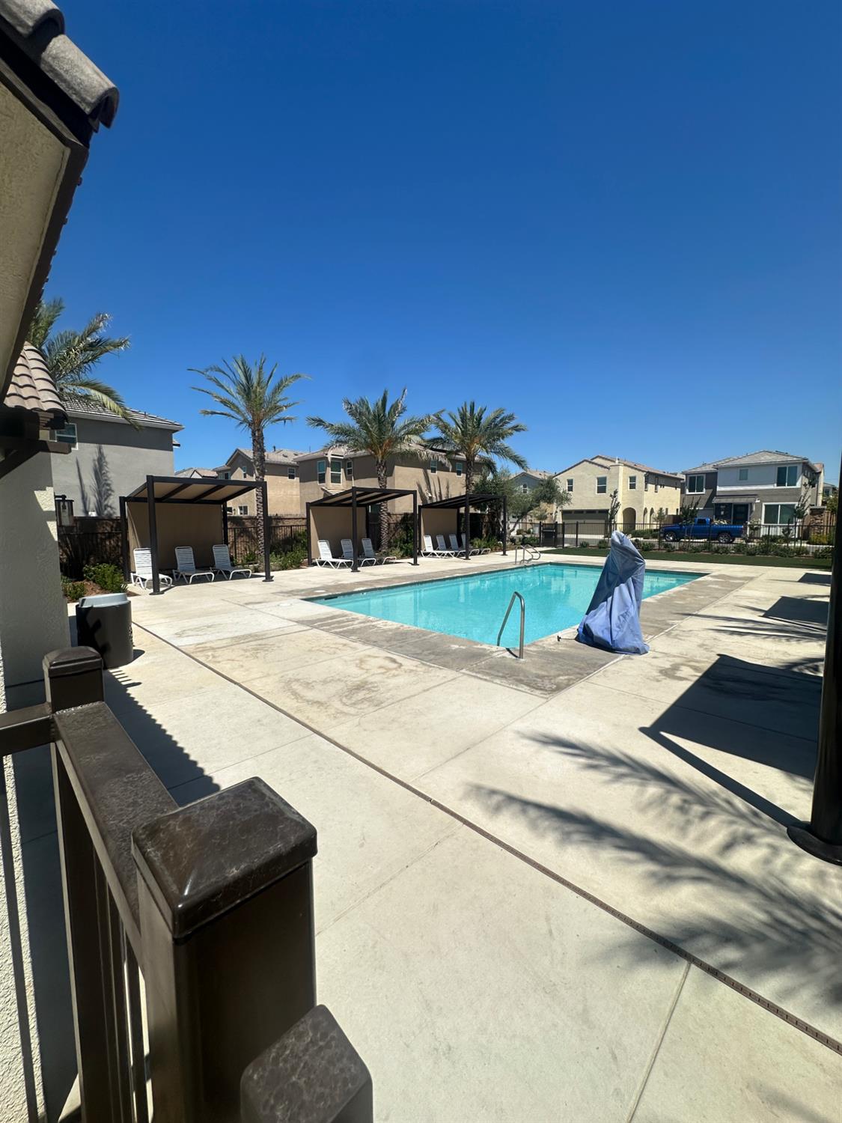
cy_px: 562
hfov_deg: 85.7
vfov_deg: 102.1
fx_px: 454
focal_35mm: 14
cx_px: 421
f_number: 2.2
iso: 40
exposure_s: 1/4000
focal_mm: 2.22
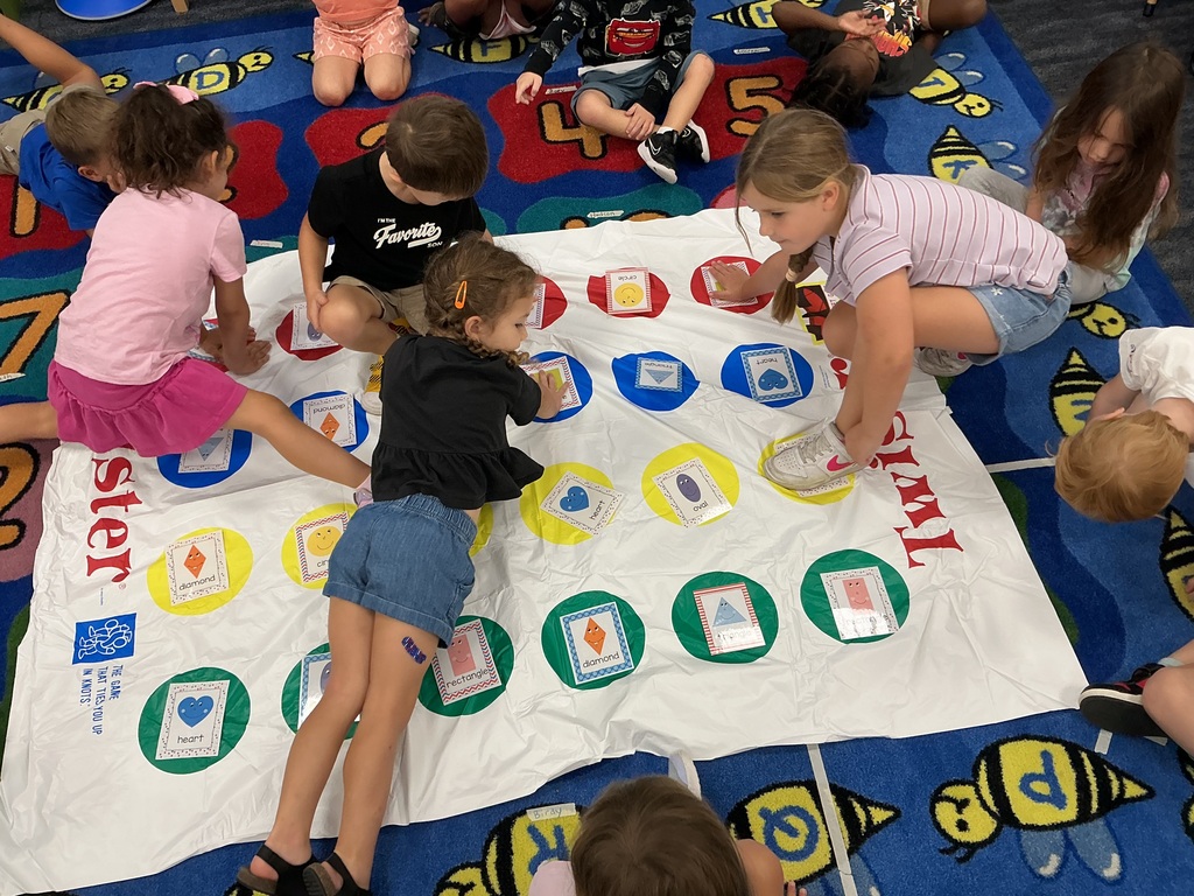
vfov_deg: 48.2
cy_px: 448
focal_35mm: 29
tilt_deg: -54.6
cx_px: 597
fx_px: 1000
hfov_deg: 61.7
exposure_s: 1/60
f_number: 1.8
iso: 40
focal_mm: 3
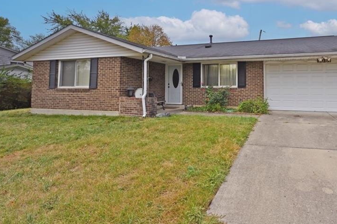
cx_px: 235
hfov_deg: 80.1
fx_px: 187
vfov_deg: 60.5
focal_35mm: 20
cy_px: 76
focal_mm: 14
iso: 220
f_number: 11
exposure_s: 1/200
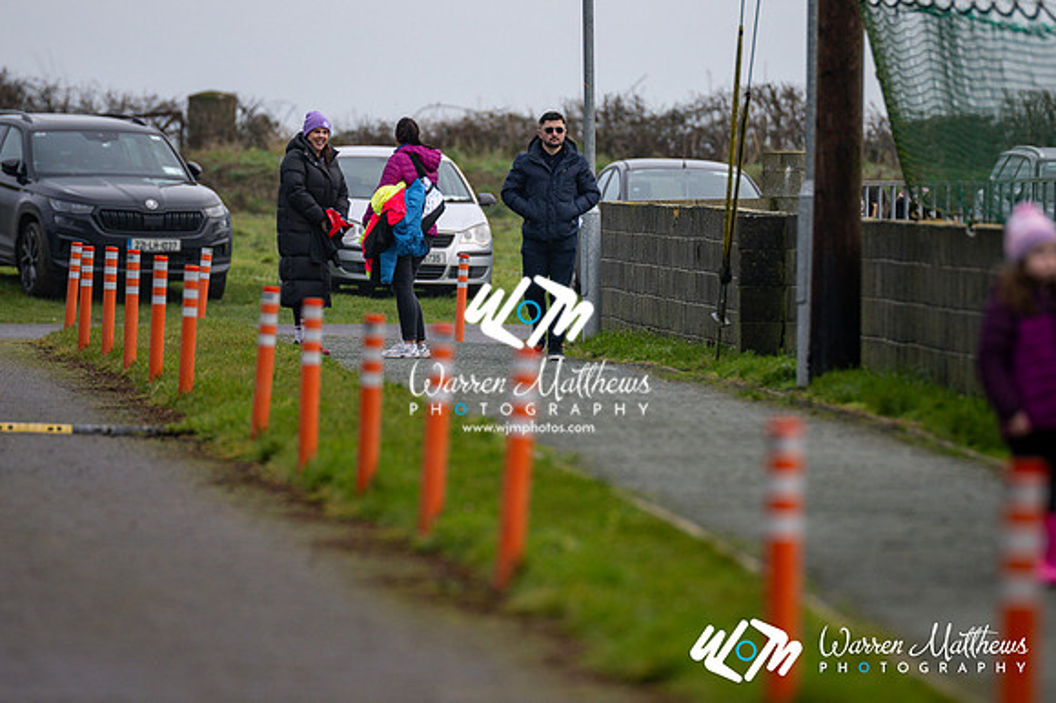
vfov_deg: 3.1
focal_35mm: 450
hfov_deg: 4.6
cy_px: 352
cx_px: 528
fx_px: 13192
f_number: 2.8
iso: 360
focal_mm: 300
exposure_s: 1/1600
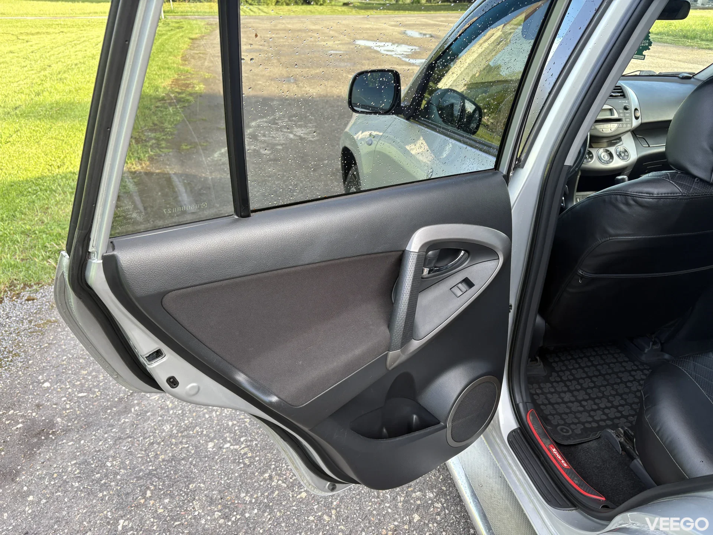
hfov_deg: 67.3
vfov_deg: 53.1
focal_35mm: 26
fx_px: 536
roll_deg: -0.5
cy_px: 268
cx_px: 356
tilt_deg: -27.3
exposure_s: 1/121
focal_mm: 5.96
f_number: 1.6
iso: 50
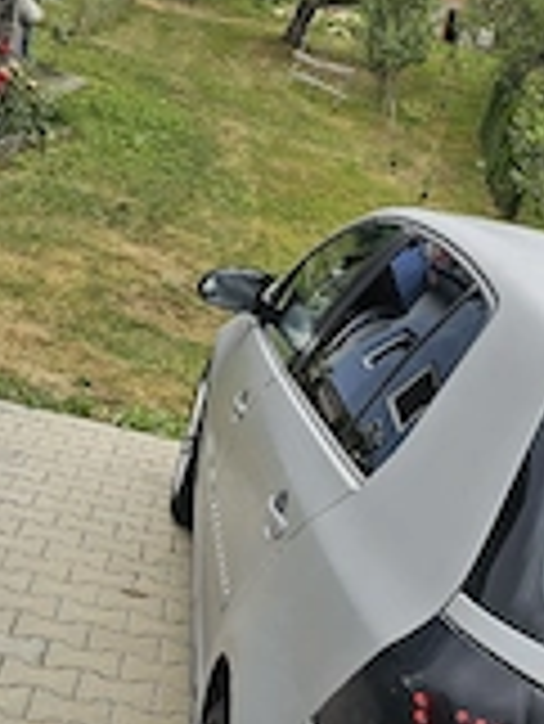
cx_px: 414
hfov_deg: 25.4
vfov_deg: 33.4
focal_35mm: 57
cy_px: 486
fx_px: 1193
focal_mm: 6.3
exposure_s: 1/182
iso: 10
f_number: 1.7
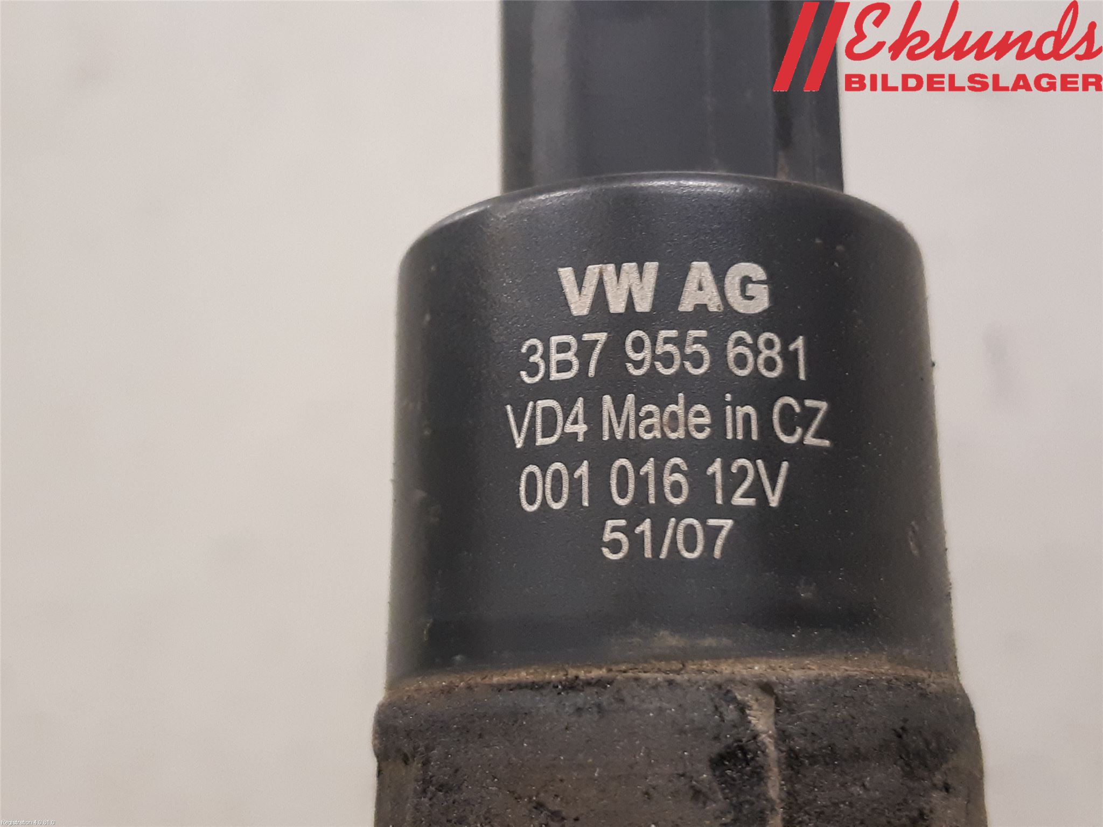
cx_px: 552
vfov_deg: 53.1
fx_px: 828
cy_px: 414
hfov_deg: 67.3
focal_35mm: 26
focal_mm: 3.93
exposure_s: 1/50
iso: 320
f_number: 1.7
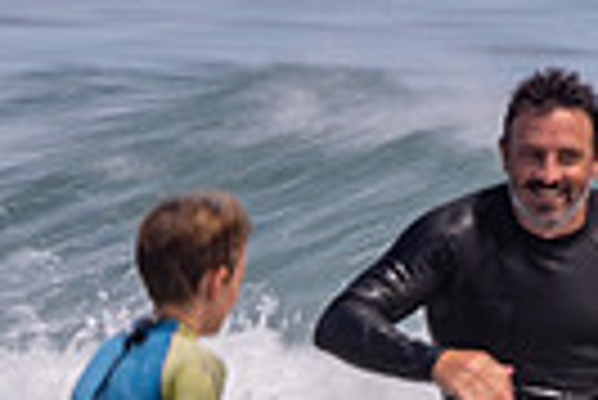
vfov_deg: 0.5
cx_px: 544
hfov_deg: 0.8
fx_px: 43618
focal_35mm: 2623
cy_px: 564
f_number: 29
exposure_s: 1/30
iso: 100
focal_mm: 400
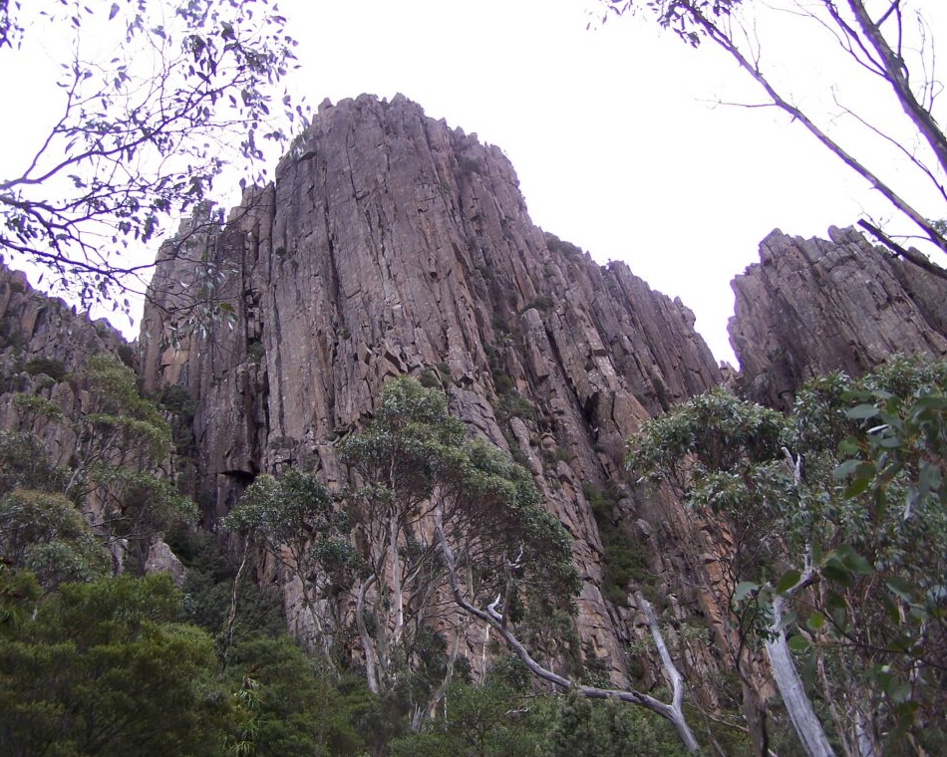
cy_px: 379
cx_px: 474
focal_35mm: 40
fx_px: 1121
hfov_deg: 45.8
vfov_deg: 37.3
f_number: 2.8
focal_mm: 6.3
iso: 80
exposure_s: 1/50
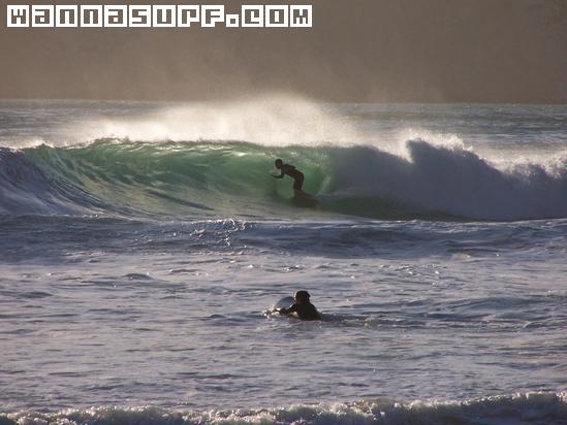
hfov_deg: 5.2
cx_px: 284
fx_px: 6226
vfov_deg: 3.9
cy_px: 212
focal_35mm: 380
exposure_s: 1/500
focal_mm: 63
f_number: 7.1
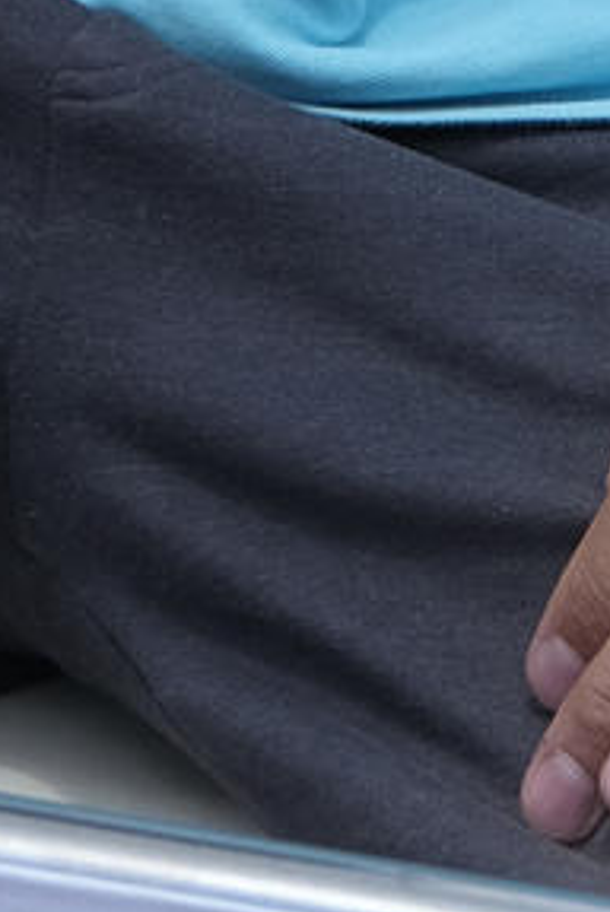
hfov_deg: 3.9
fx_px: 8975
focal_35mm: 354
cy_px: -1764
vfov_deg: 5.5
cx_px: -194
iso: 250
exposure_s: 1/1000
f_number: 5
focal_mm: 35
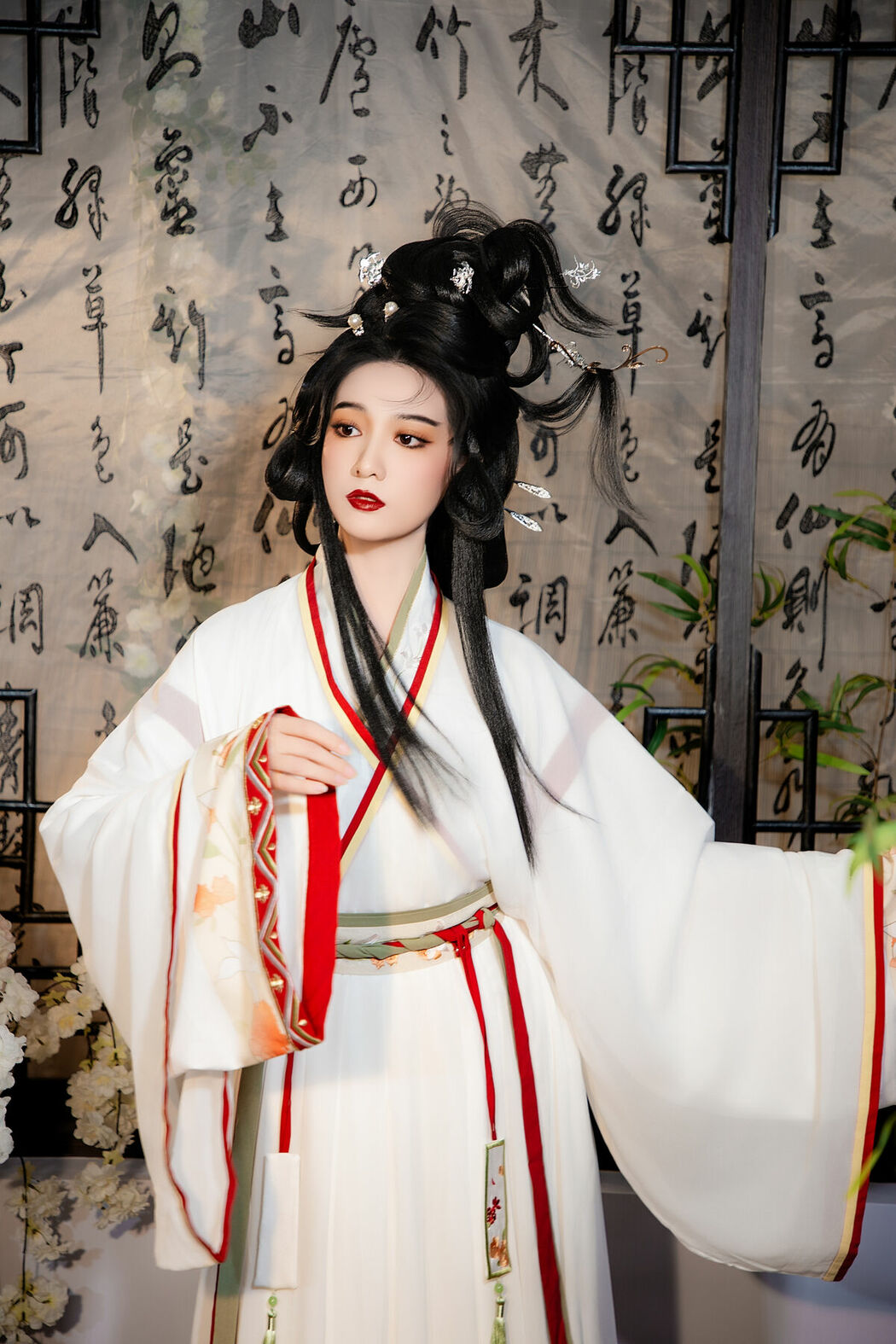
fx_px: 2576
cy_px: 672
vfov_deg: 29.2
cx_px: 448
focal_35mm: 69
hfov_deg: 19.7
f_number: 4
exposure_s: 1/125
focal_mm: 70
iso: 320
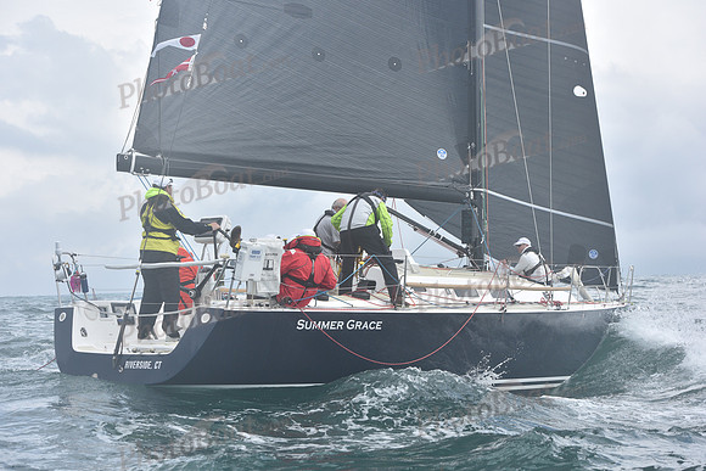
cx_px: 353
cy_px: 236
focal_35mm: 70
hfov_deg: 28.8
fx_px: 1373
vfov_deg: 19.5
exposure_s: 1/800
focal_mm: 70
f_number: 7.1
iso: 320
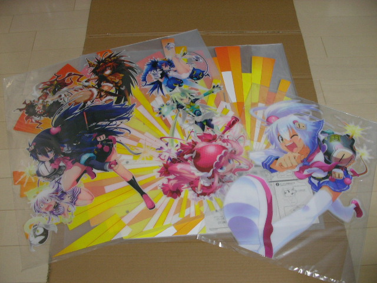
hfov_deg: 49.0
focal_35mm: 38
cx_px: 188
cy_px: 142
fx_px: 414
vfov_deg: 37.7
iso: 100
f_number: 3.5
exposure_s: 1/3.2
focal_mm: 5.8
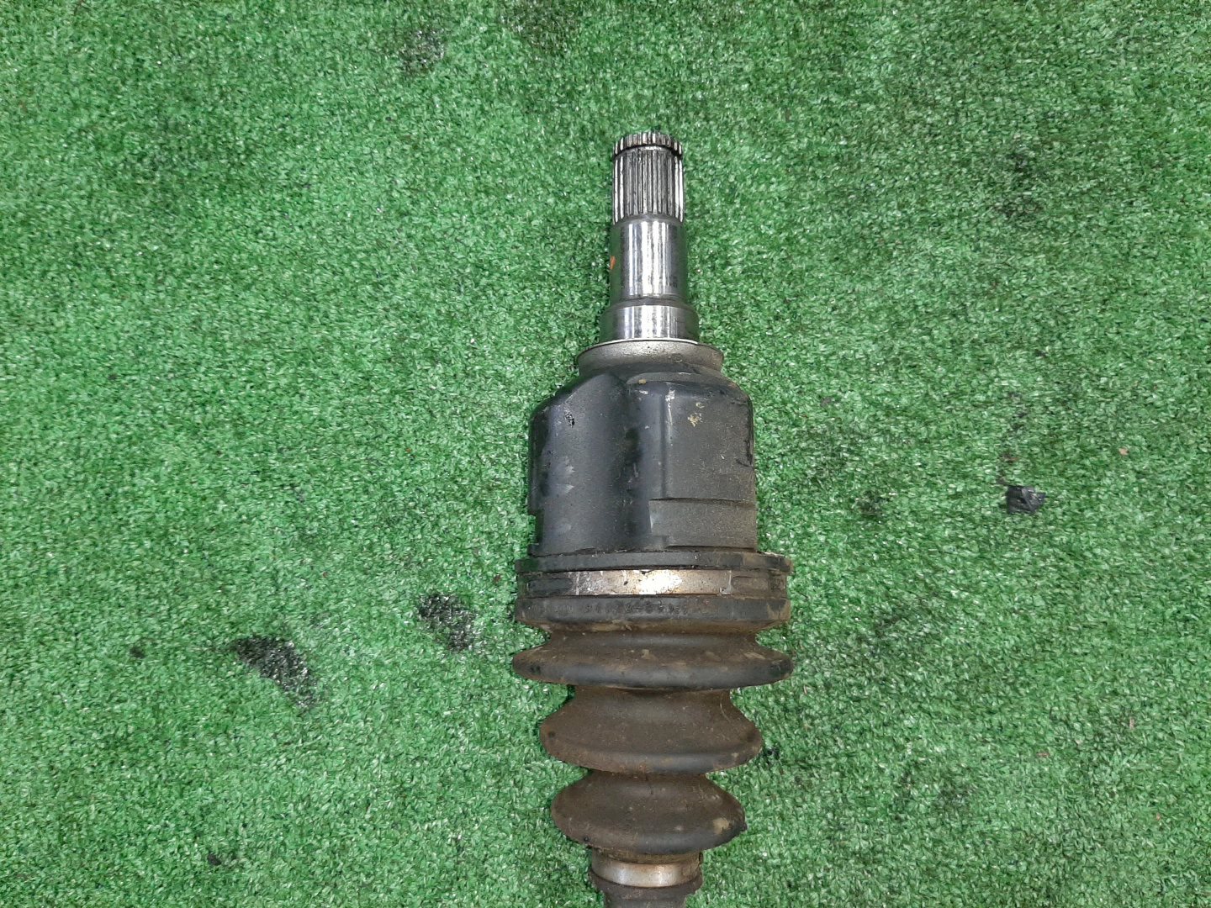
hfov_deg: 67.3
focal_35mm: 26
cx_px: 606
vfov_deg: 53.1
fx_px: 910
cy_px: 454
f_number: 1.7
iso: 242
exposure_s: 1/50
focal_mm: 3.93
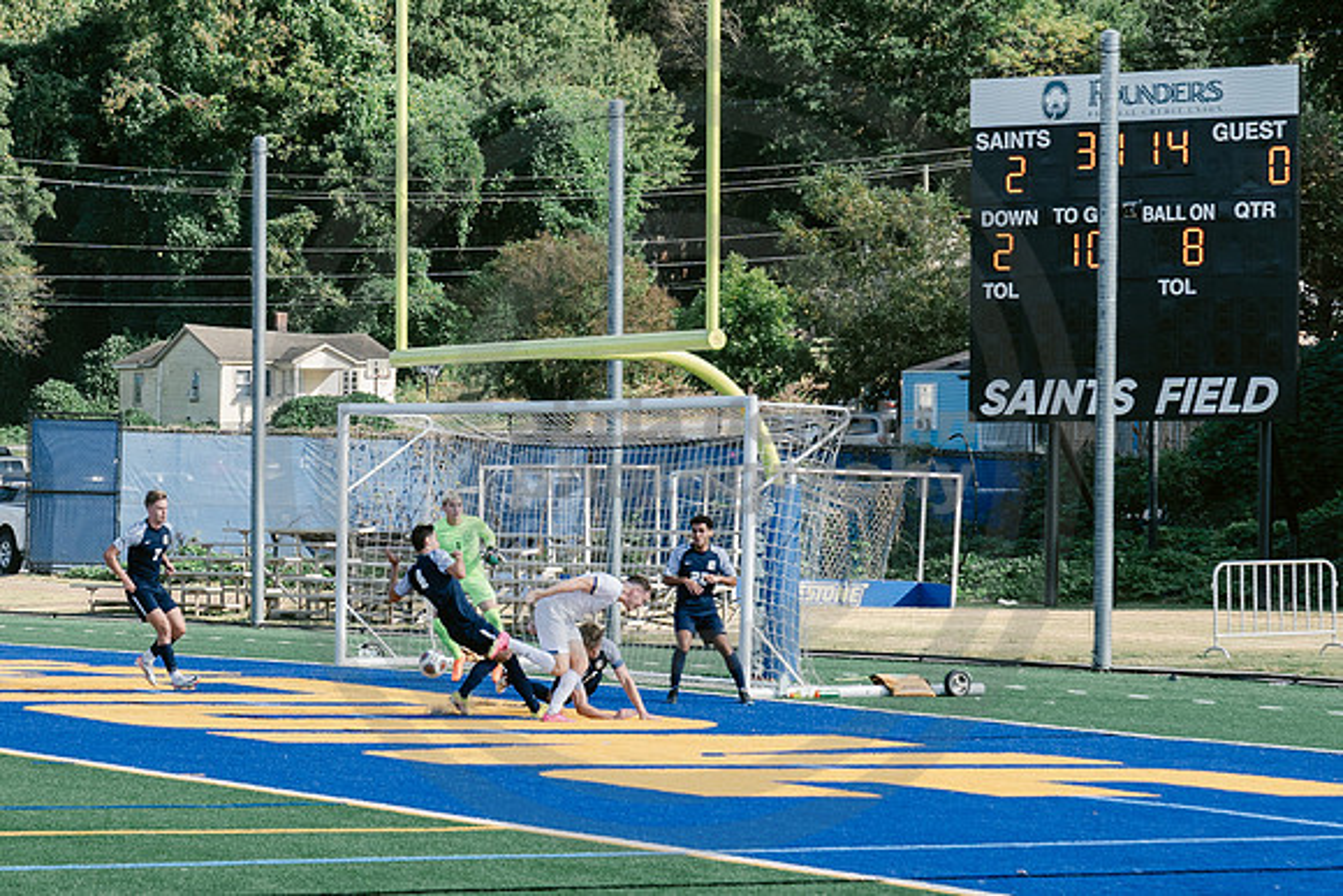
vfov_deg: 9.7
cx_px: 153
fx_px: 5283
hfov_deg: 14.4
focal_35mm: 142
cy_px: 541
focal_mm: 70
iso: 640
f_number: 5.6
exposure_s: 1/1000
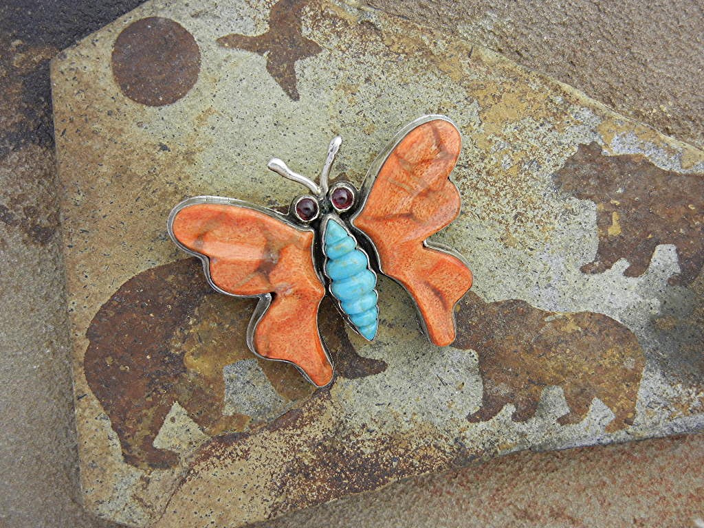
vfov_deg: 28.0
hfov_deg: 36.8
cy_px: 264
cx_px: 352
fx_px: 1058
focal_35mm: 52
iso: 200
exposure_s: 1/1.2
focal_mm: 9.3
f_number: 3.9
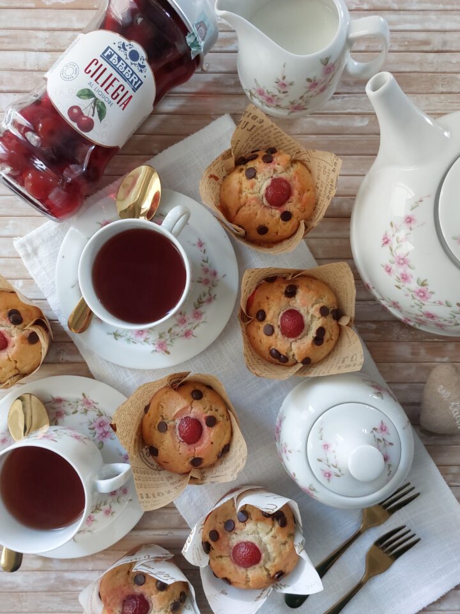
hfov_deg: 54.9
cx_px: 230
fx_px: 443
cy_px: 307
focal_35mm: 25
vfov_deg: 69.4
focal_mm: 5.23
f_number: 1.8
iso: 250
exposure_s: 1/60
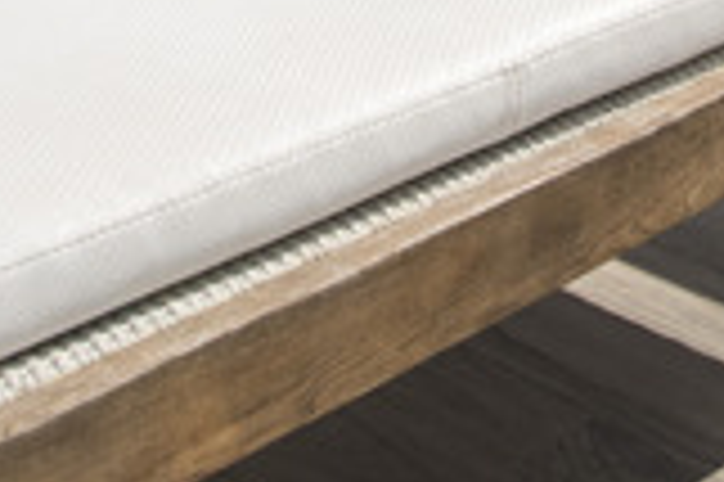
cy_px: -894
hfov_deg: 18.6
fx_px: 2049
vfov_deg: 10.3
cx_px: 953
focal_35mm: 102
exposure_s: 1/250
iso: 100
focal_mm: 16
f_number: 11
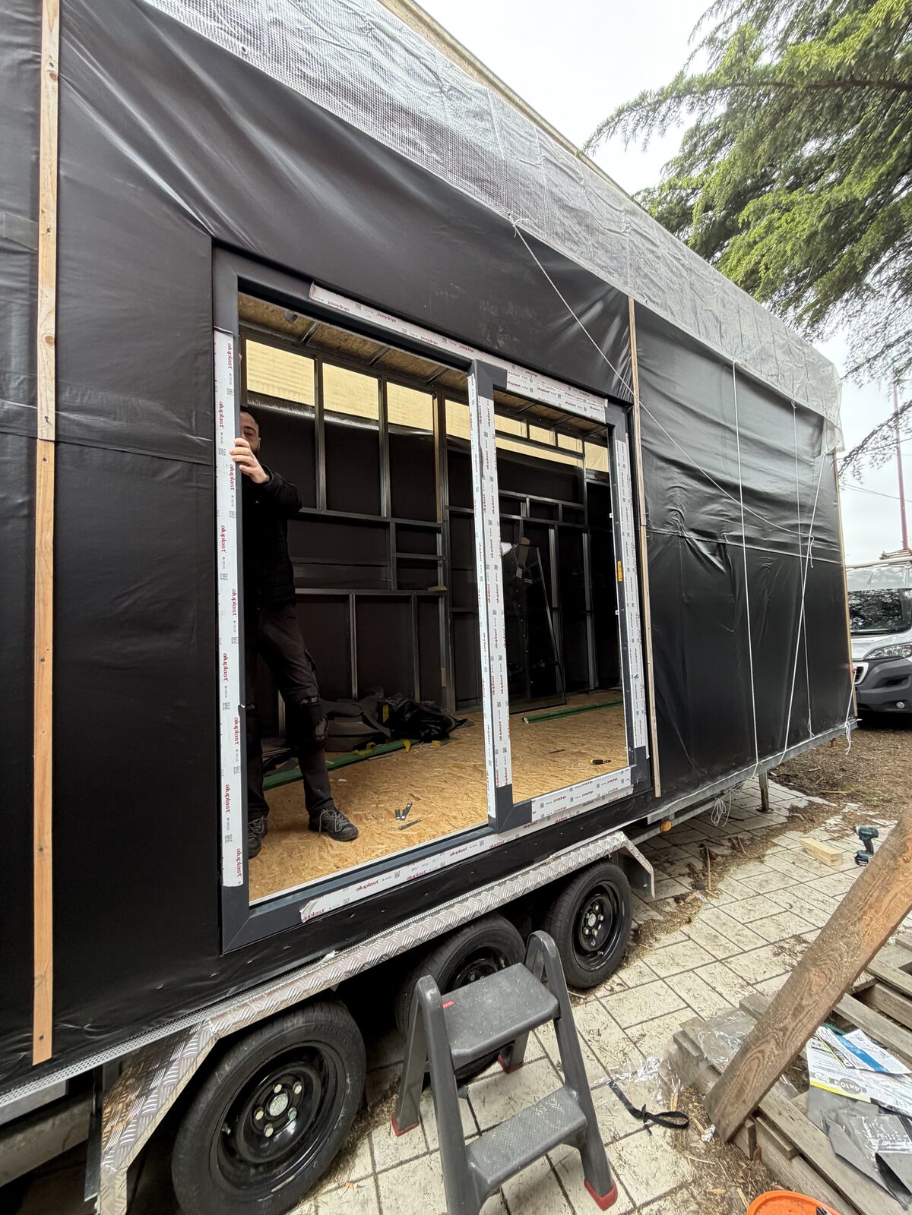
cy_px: 608
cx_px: 456
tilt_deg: +2.6
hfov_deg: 85.7
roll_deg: +1.1
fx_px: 492
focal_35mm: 14
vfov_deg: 102.1
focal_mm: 2.22
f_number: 2.2
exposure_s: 1/121
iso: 160
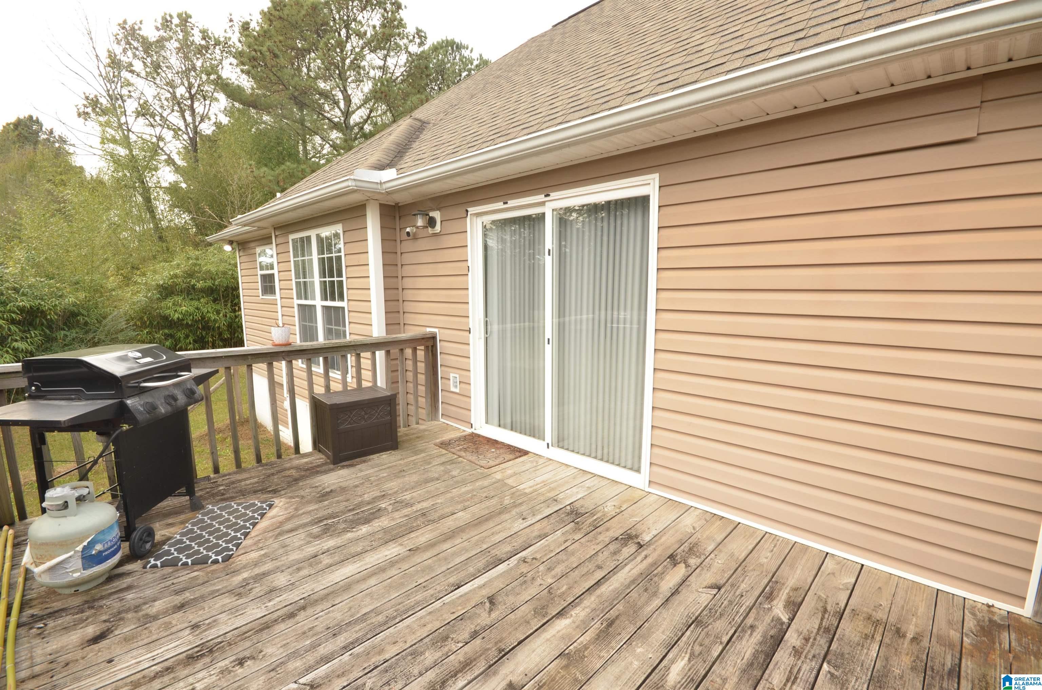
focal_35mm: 15
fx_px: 433
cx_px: 521
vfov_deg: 77.1
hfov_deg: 100.5
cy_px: 345
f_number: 10
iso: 160
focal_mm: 10
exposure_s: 1/40
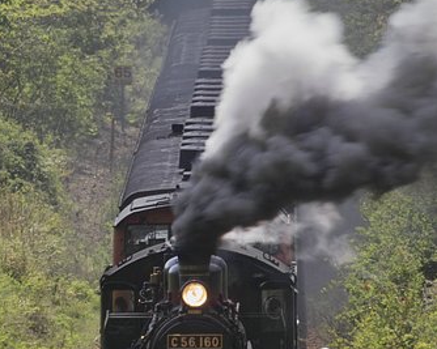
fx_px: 12632
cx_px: 217
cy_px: 255
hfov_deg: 2.0
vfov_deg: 1.6
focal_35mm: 977
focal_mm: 400
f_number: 8
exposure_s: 1/45
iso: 100
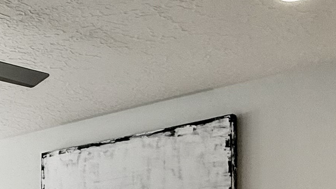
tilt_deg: +6.1
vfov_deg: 16.4
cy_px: 255
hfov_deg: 26.8
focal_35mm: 69
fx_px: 615
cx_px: -76
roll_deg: -2.2
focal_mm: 2.22
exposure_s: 1/126
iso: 64
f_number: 2.2
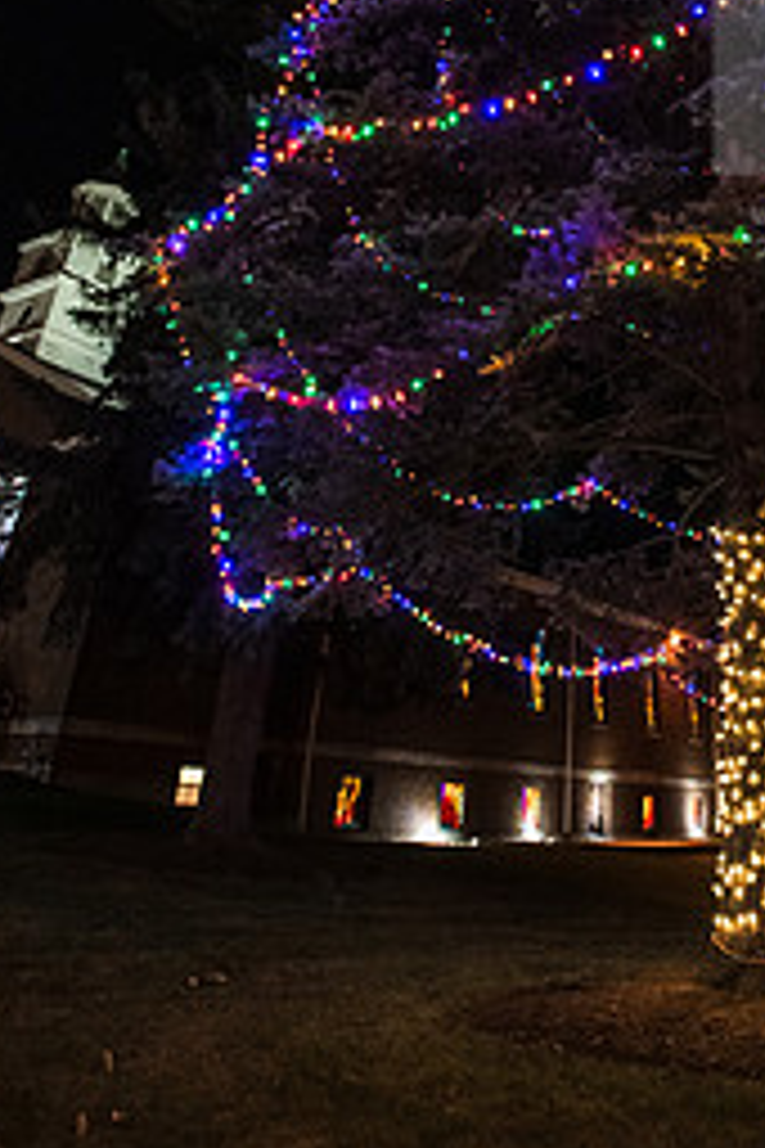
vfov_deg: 58.1
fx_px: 956
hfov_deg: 41.2
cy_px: 261
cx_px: 644
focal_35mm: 30
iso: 6400
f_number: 4
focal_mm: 17
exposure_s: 1/30
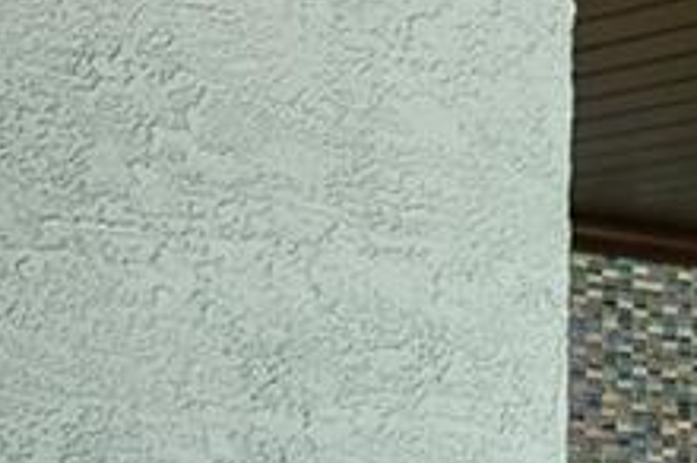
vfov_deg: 13.2
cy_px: 450
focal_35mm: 102
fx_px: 1972
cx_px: 1920
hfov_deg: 12.4
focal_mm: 14
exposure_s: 1/200
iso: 800
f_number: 8
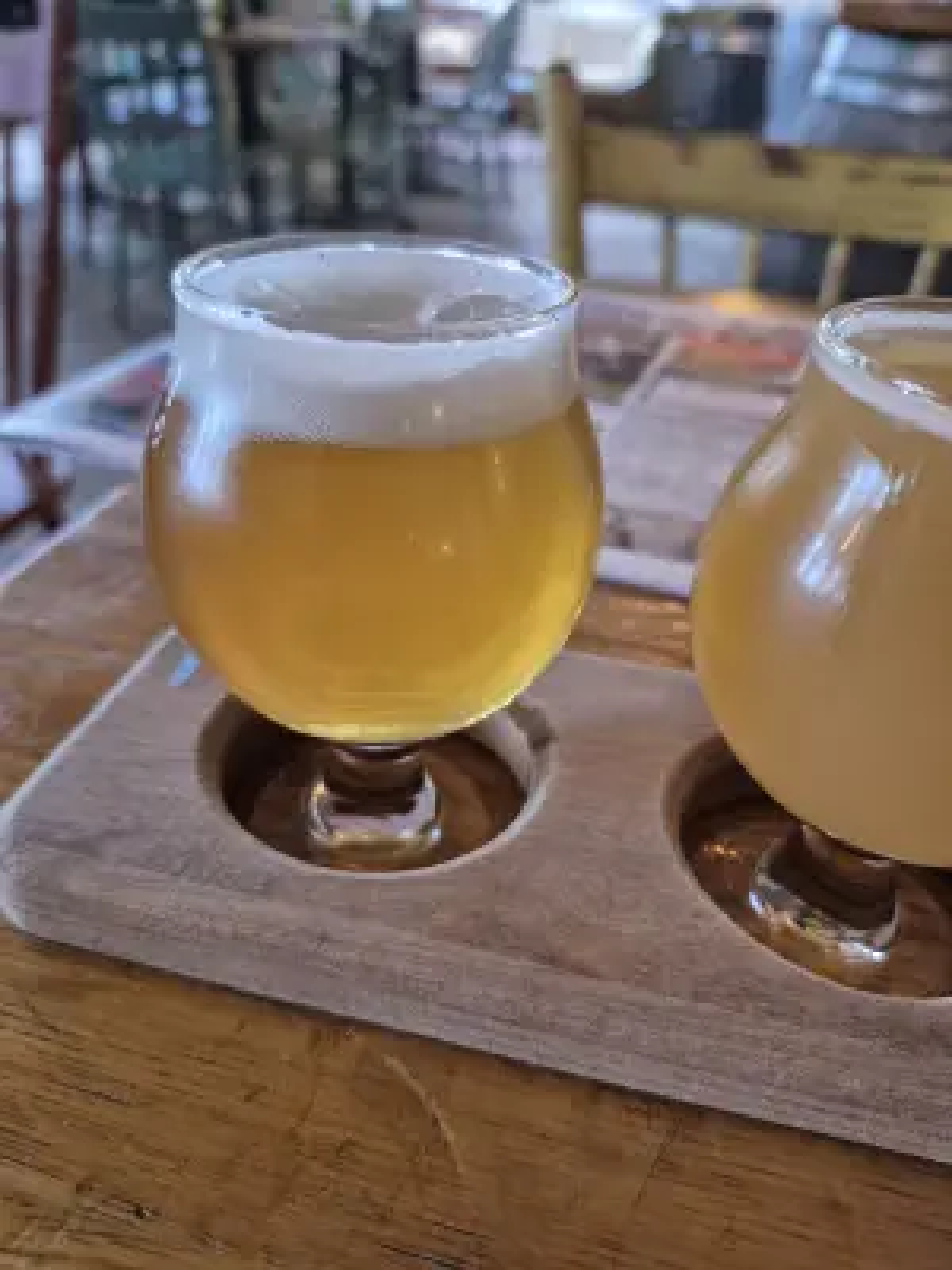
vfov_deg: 73.9
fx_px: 843
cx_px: 476
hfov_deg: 58.9
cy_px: 635
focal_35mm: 23
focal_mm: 5.4
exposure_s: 1/120
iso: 800
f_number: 1.8
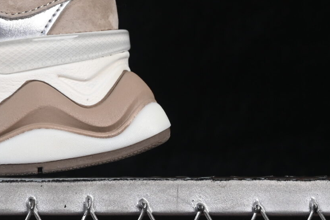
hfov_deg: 8.7
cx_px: -176
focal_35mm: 232
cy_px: -34
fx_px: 2127
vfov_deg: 5.9
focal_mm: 50
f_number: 8
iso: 160
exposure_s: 1/80
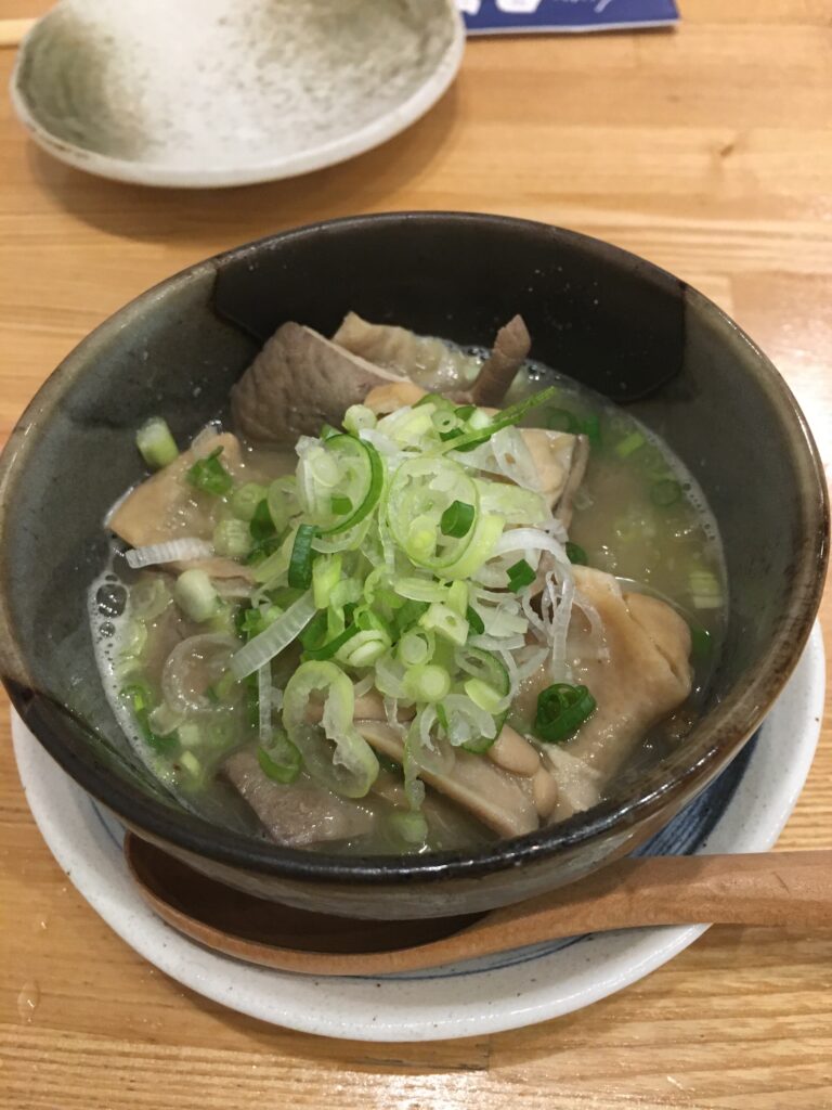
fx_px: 929
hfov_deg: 48.2
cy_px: 555
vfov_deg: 61.7
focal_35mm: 29
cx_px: 416
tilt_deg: -54.7
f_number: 2.2
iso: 200
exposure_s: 1/30
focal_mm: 4.15
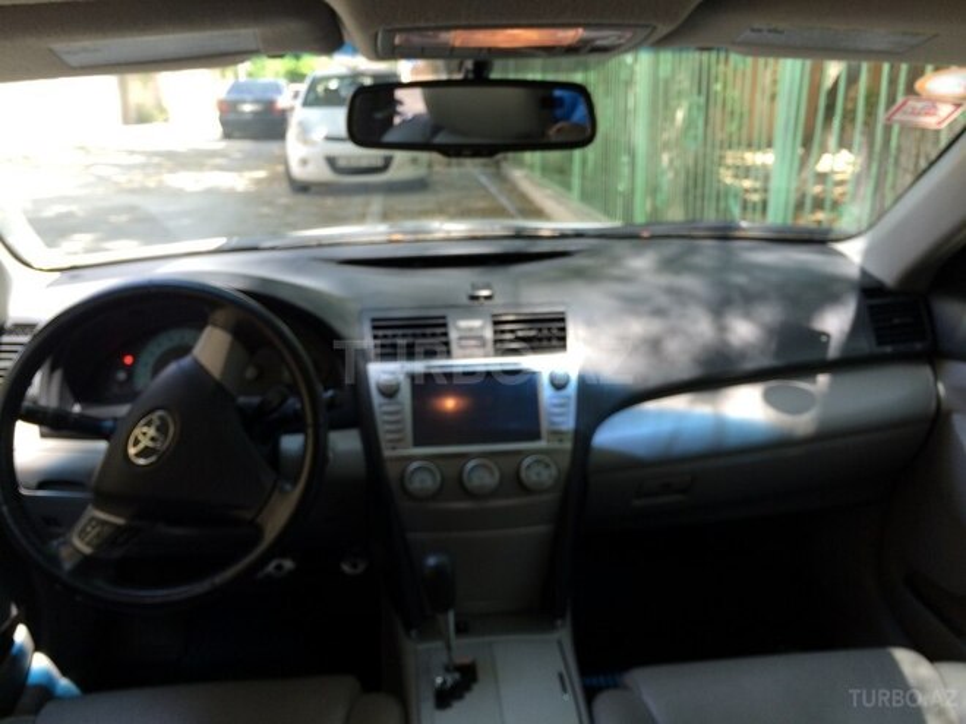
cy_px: 362
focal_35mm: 29
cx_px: 483
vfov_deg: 48.2
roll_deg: -1.2
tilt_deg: -22.0
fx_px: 809
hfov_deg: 61.7
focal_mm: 4.15
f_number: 2.2
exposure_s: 1/100
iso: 40
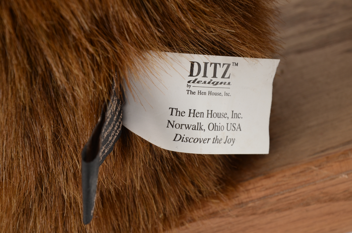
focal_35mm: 158
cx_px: 176
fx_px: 1537
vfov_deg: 8.7
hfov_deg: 13.1
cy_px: 116
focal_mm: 105
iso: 200
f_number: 10
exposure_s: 1/125
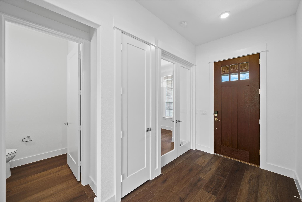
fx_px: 109
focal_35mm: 13
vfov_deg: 85.4
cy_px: 101
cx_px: 151
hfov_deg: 108.3
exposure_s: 1
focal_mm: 13
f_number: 8
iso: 250
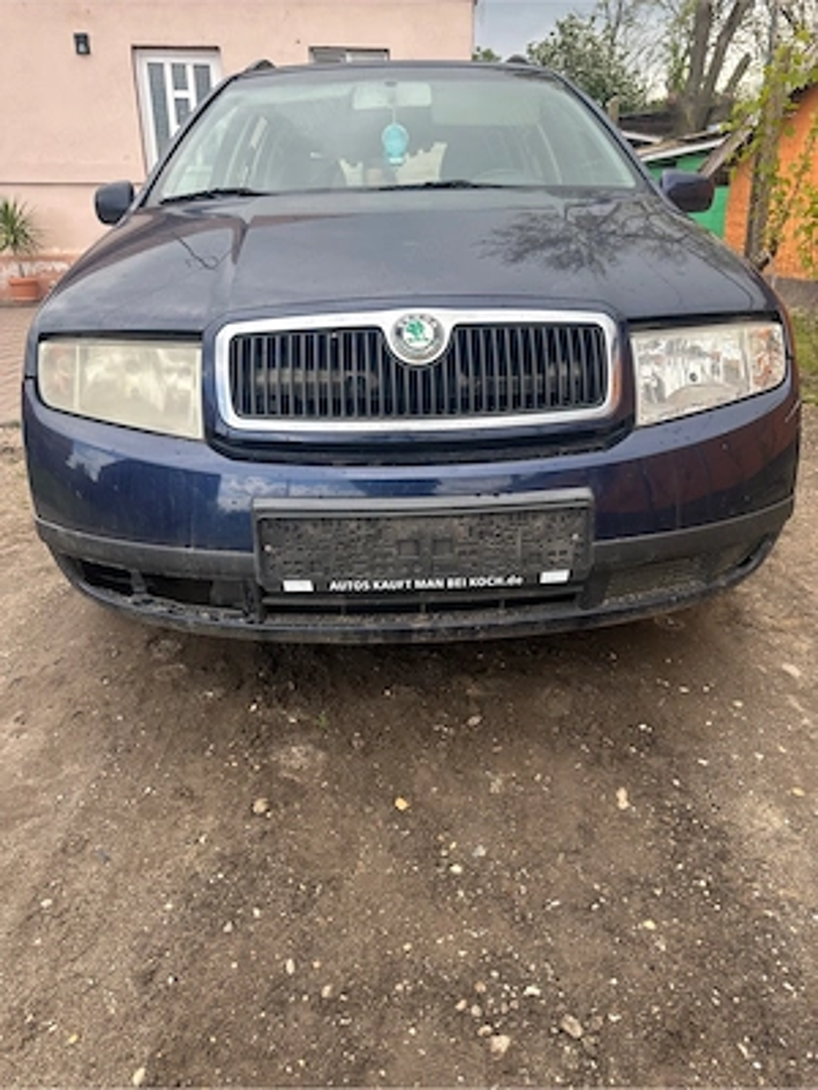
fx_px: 756
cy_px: 545
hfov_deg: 56.8
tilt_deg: -20.1
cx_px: 409
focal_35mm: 24
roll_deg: +0.5
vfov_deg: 71.6
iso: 80
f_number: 1.78
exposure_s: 1/850
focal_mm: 6.86
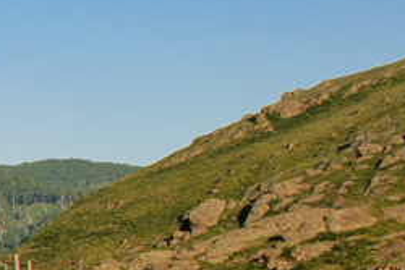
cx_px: -672
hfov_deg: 6.6
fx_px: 3307
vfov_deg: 4.7
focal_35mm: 294
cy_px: 174
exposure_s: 1/800
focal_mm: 35
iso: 200
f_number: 7.1
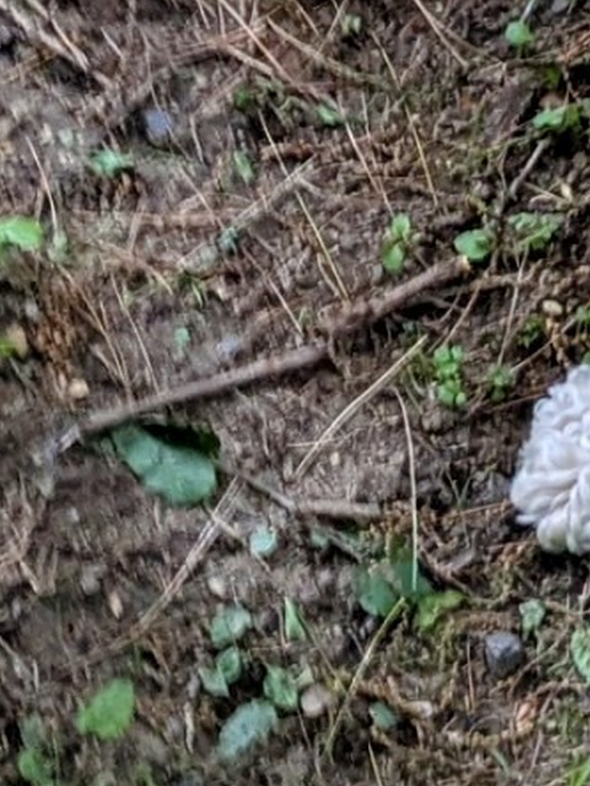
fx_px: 2977
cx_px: 128
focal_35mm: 131
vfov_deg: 14.3
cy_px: -277
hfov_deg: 11.3
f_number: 1.73
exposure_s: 1/120
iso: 56
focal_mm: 4.38
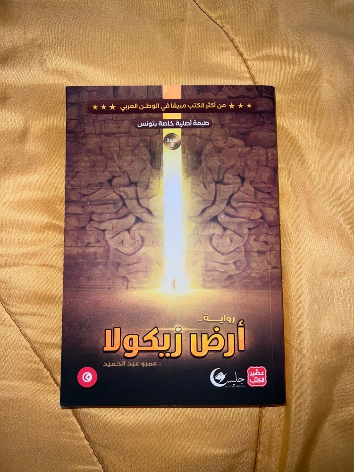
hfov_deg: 53.1
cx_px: 177
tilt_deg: -81.4
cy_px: 236
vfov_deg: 67.3
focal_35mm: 26
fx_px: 355
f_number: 1.5
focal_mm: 5.7
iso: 32
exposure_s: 1/73
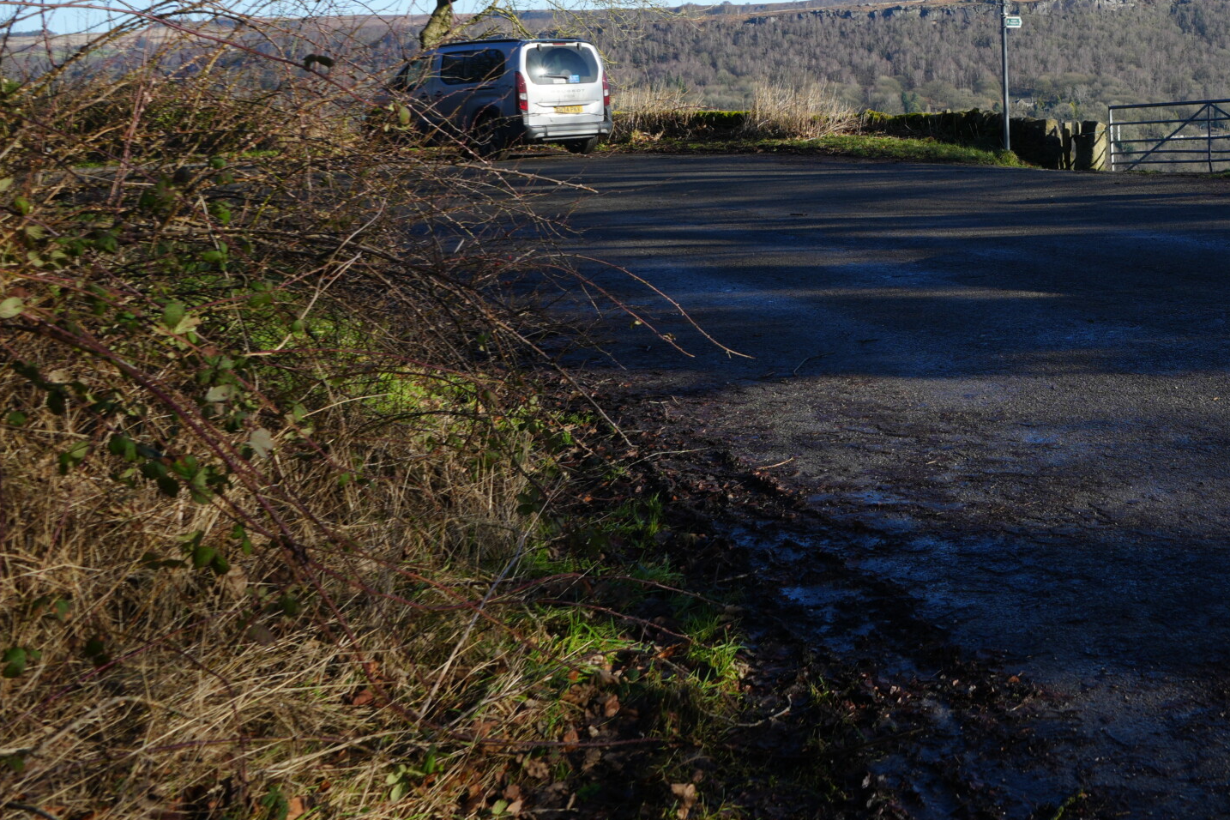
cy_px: 115
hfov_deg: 37.2
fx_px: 1708
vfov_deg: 26.3
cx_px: 1088
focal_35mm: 50
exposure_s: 1/125
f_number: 8
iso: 100
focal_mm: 28
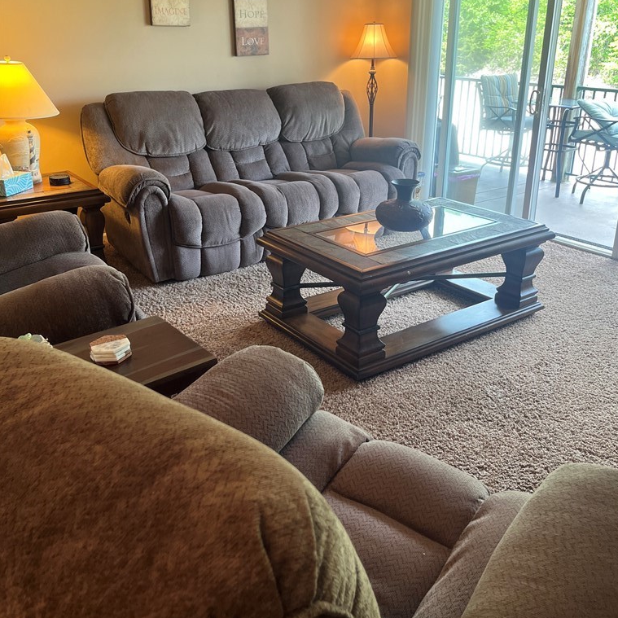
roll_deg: +0.5
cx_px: 311
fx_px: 626
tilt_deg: -20.4
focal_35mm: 31
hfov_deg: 52.5
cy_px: 251
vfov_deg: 52.2
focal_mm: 5.1
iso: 64
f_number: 1.6
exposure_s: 1/60
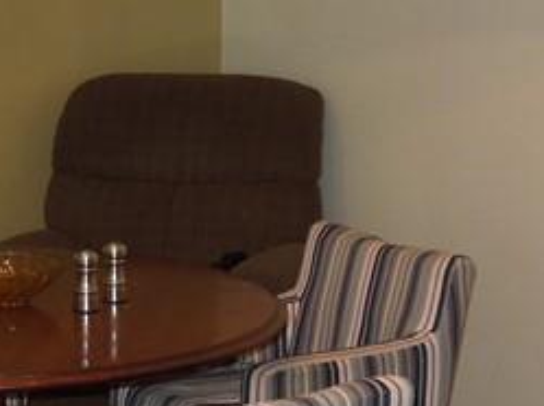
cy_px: 100
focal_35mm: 103
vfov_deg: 14.3
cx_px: 138
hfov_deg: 19.0
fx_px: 1616
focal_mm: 4.5
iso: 250
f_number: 3.3
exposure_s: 1/30
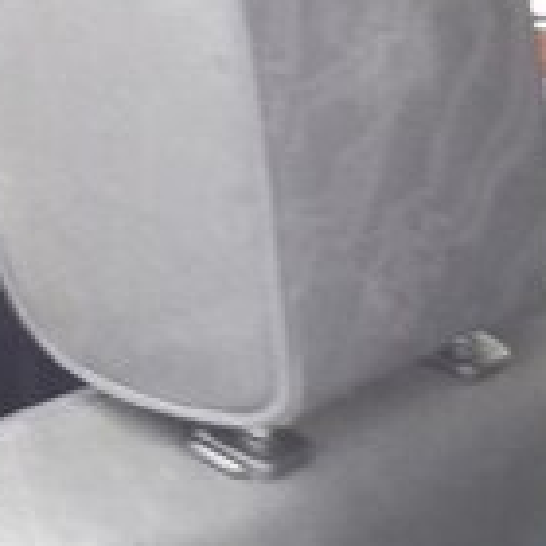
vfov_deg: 13.8
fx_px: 2088
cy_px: 883
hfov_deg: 14.0
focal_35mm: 117
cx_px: 823
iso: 100
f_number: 1.9
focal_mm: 3.7
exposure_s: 1/33
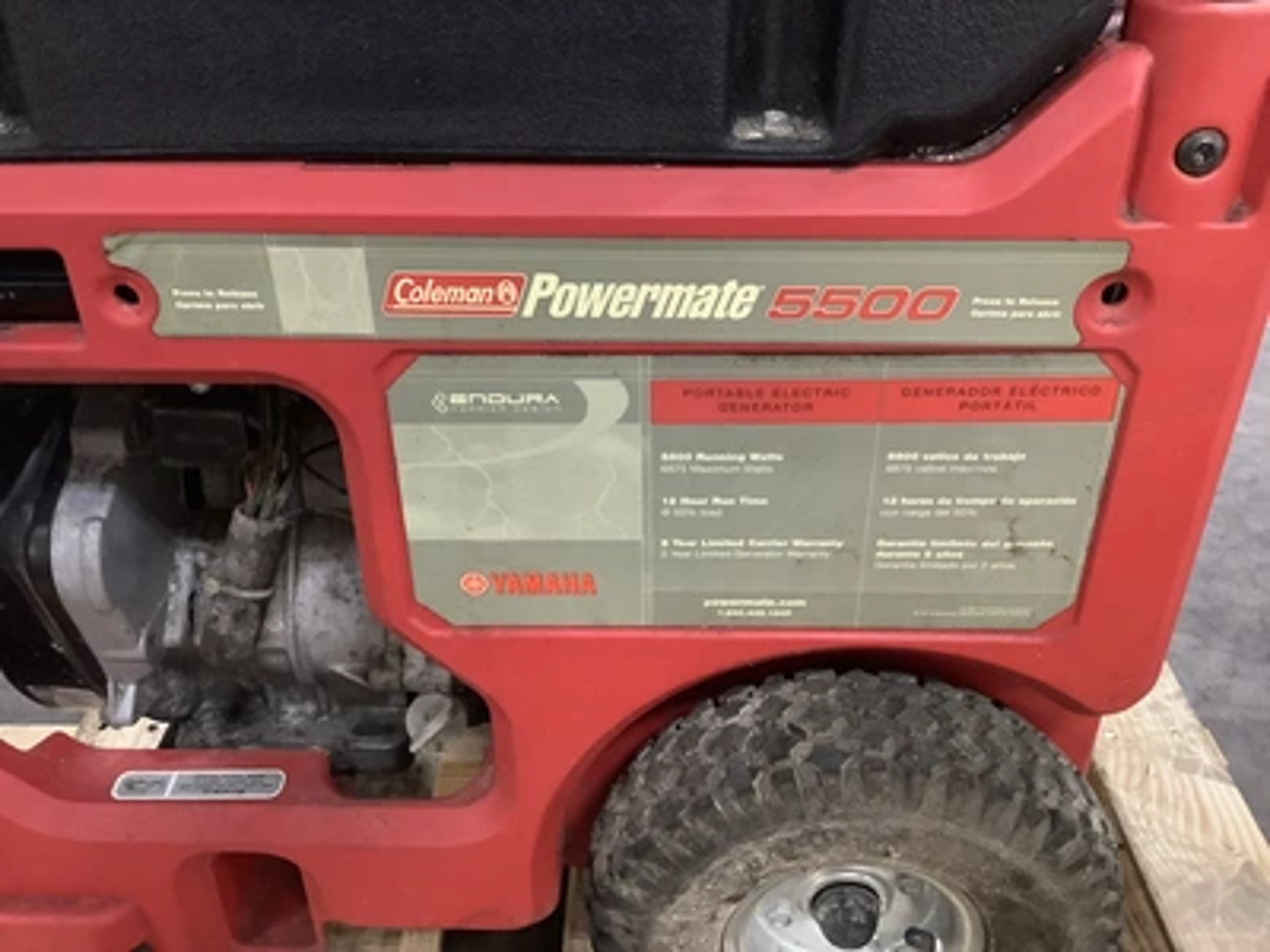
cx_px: 635
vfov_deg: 45.4
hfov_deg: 58.4
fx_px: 1137
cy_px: 476
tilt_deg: -30.6
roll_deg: +0.0
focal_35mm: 31
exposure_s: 1/30
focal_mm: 3.3
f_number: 2.4
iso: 400
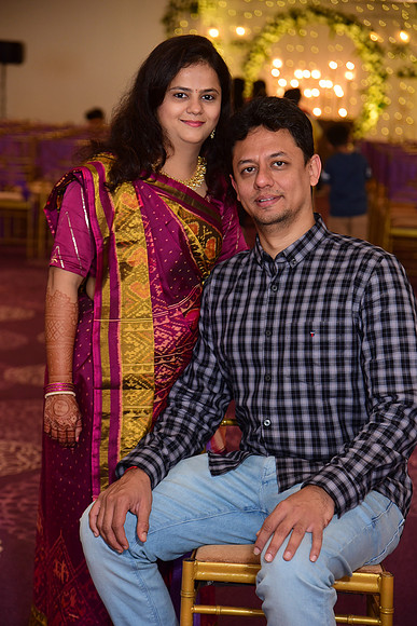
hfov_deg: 15.9
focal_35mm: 86
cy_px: 313
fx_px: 1493
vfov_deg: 23.6
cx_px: 208
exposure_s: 1/160
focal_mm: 86
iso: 1250
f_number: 4.5
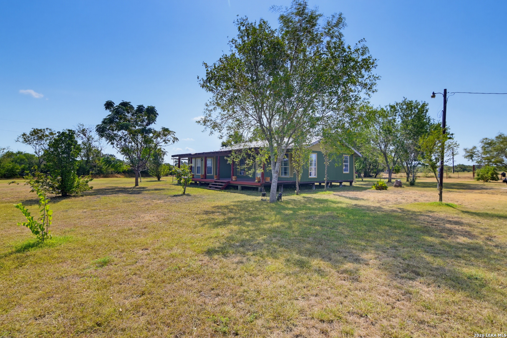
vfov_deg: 70.4
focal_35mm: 17
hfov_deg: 93.3
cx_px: 254
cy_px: 169
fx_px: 239
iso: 100
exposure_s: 1/640
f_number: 7.1
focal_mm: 11.5
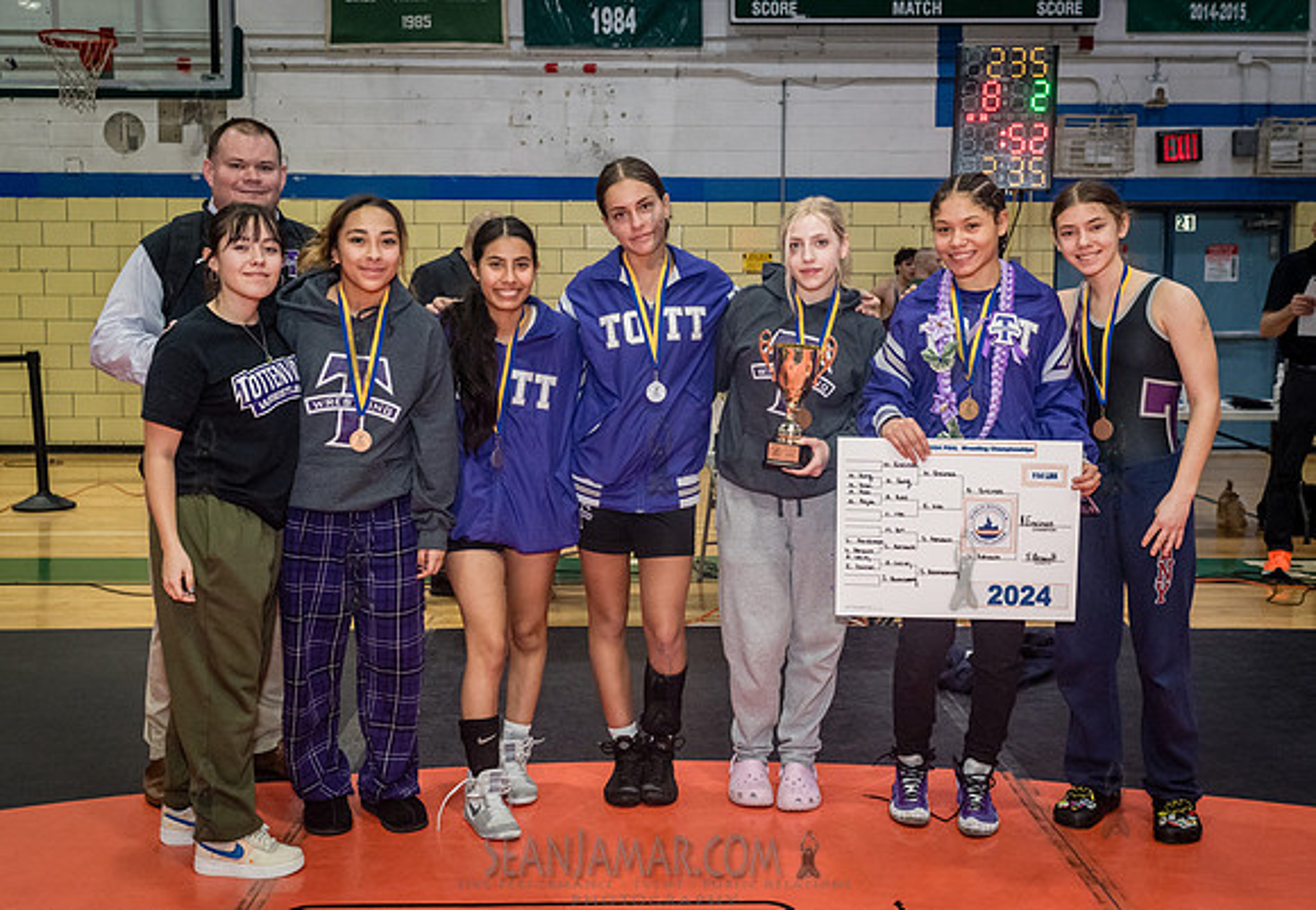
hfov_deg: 49.0
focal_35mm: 39
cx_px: 672
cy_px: 418
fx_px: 1444
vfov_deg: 35.0
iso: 4000
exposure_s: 1/200
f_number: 5.6
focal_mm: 35
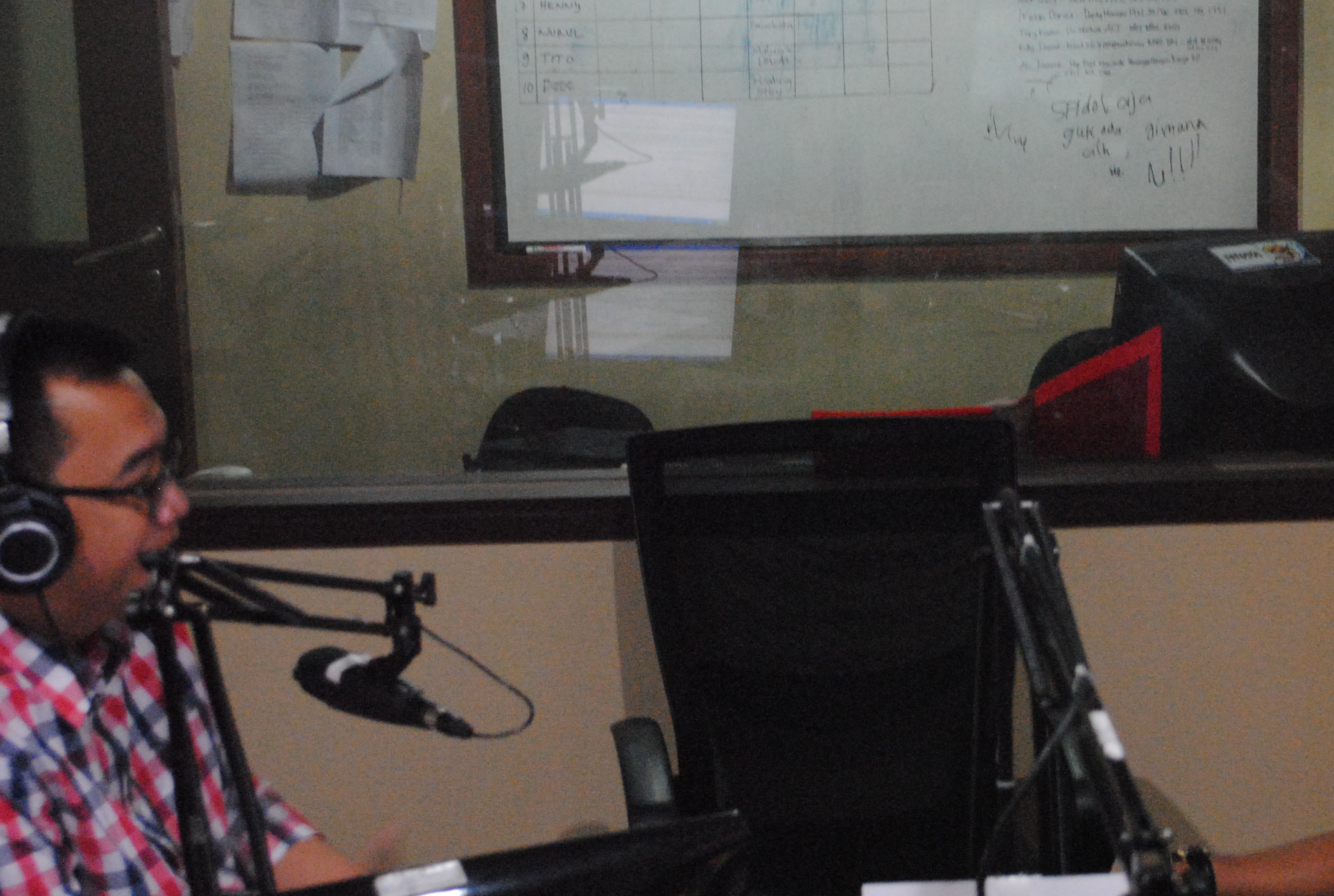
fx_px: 2924
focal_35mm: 79
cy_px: 451
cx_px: 960
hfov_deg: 25.5
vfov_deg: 17.4
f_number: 5
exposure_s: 1/15
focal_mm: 35
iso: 1600
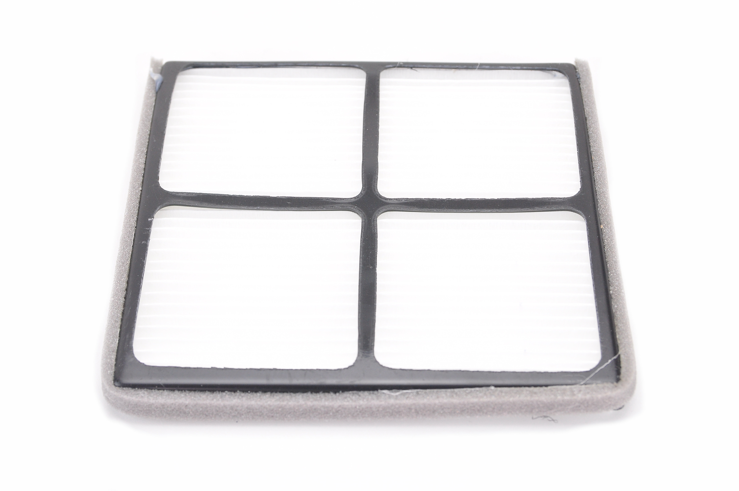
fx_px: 1538
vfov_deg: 18.1
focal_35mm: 75
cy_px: 246
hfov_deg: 27.0
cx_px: 370
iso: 500
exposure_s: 1/80
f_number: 7.1
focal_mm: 50
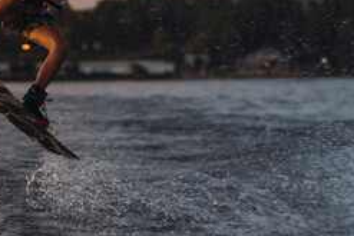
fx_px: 2873
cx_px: -90
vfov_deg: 4.7
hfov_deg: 7.0
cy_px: -20
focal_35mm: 292
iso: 500
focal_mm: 90
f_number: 2.8
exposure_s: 1/250
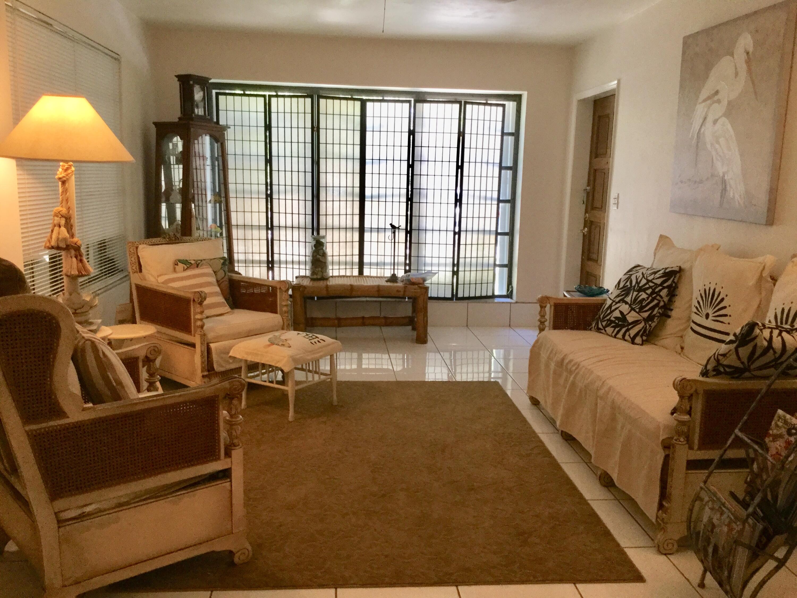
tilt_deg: -11.1
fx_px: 714
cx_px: 398
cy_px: 299
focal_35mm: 31
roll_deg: -1.1
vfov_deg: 45.4
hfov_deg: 58.4
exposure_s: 1/30
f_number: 2.4
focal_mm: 3.3
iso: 100
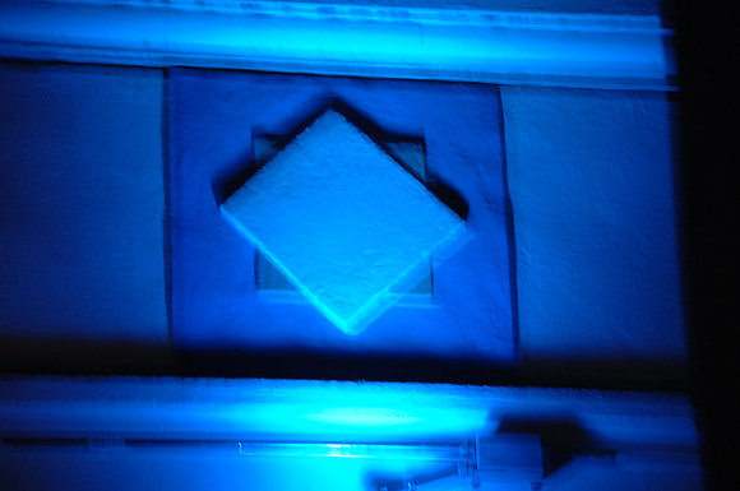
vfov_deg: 8.7
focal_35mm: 158
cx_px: 370
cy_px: 246
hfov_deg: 13.1
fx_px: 3233
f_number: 5.3
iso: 200
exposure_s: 1/3
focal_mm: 105
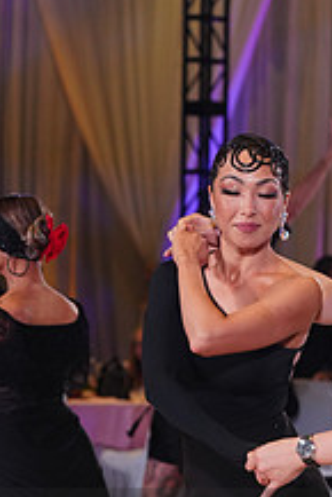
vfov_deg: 9.3
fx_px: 3024
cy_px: 566
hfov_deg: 6.3
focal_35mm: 219
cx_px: 274
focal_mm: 82
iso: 1600
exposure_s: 1/400
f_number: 4
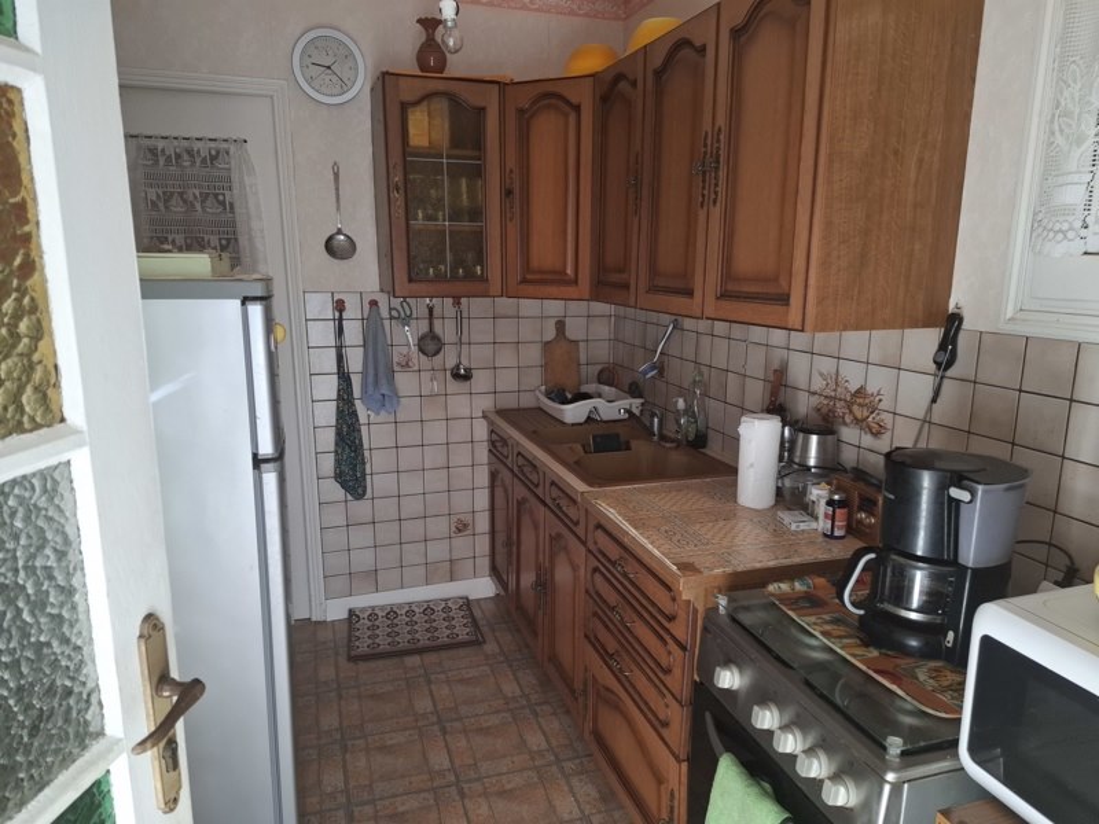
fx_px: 730
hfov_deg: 73.9
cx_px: 550
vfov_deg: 58.9
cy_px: 412
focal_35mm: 23
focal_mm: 5.54
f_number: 1.8
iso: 125
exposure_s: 1/100
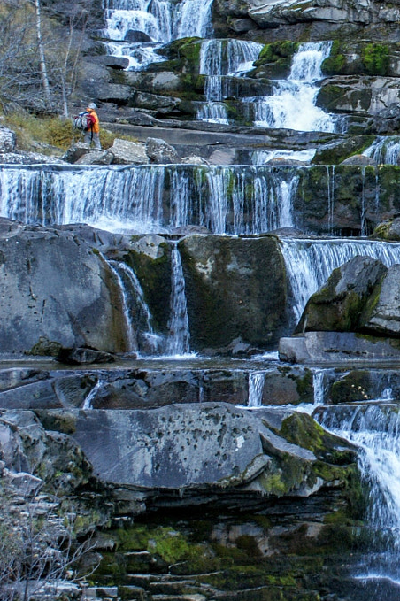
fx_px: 1652
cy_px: 229
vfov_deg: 20.6
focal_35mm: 99
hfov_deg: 13.5
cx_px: 458
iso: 200
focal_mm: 28
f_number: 5
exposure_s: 1/50
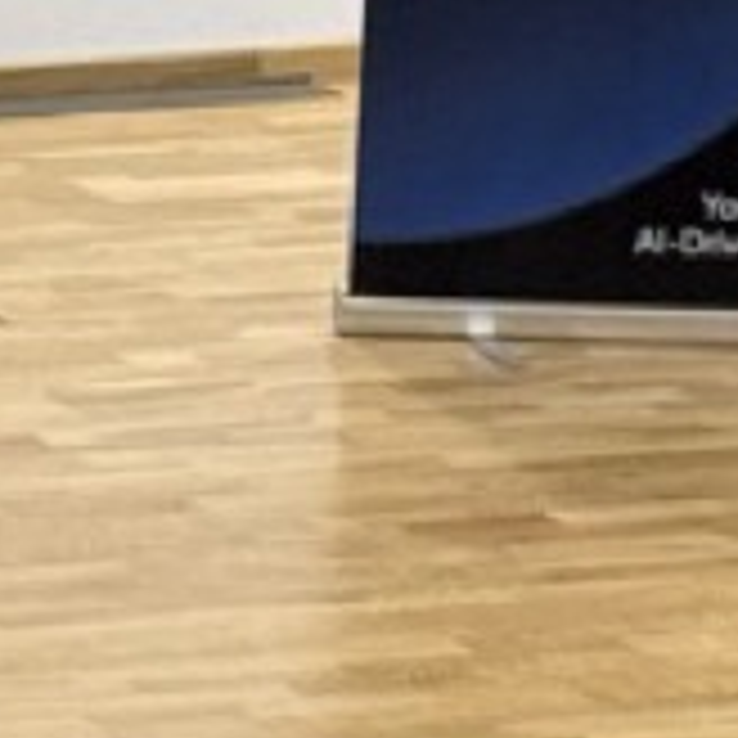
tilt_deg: -10.9
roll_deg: -2.2
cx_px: -1710
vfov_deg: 4.2
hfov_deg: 4.0
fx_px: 10010
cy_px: -562
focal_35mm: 415
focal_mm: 6.76
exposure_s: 1/60
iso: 160
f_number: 1.78
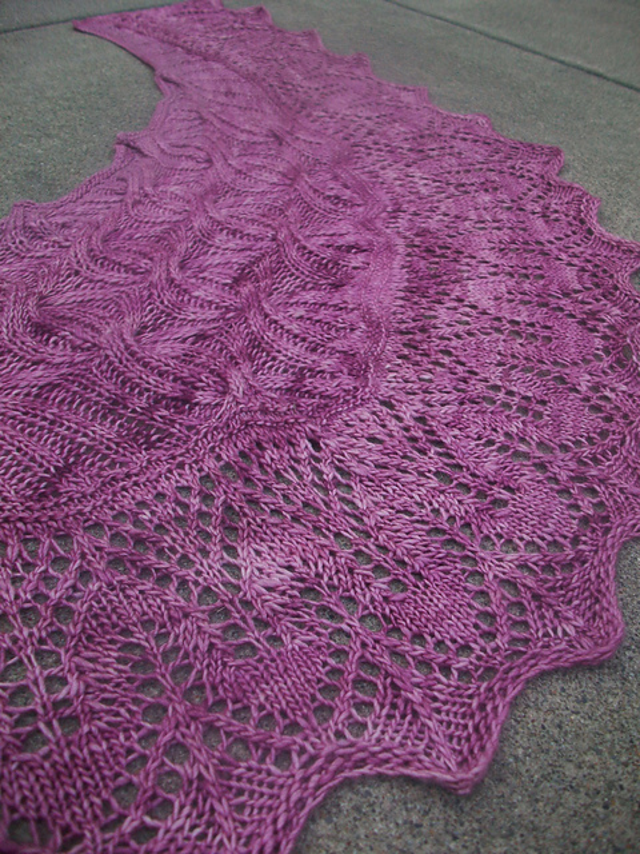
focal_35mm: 32
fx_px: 789
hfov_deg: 44.2
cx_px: 320
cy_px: 427
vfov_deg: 56.8
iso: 100
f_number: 2.8
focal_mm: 5.7
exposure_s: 1/50
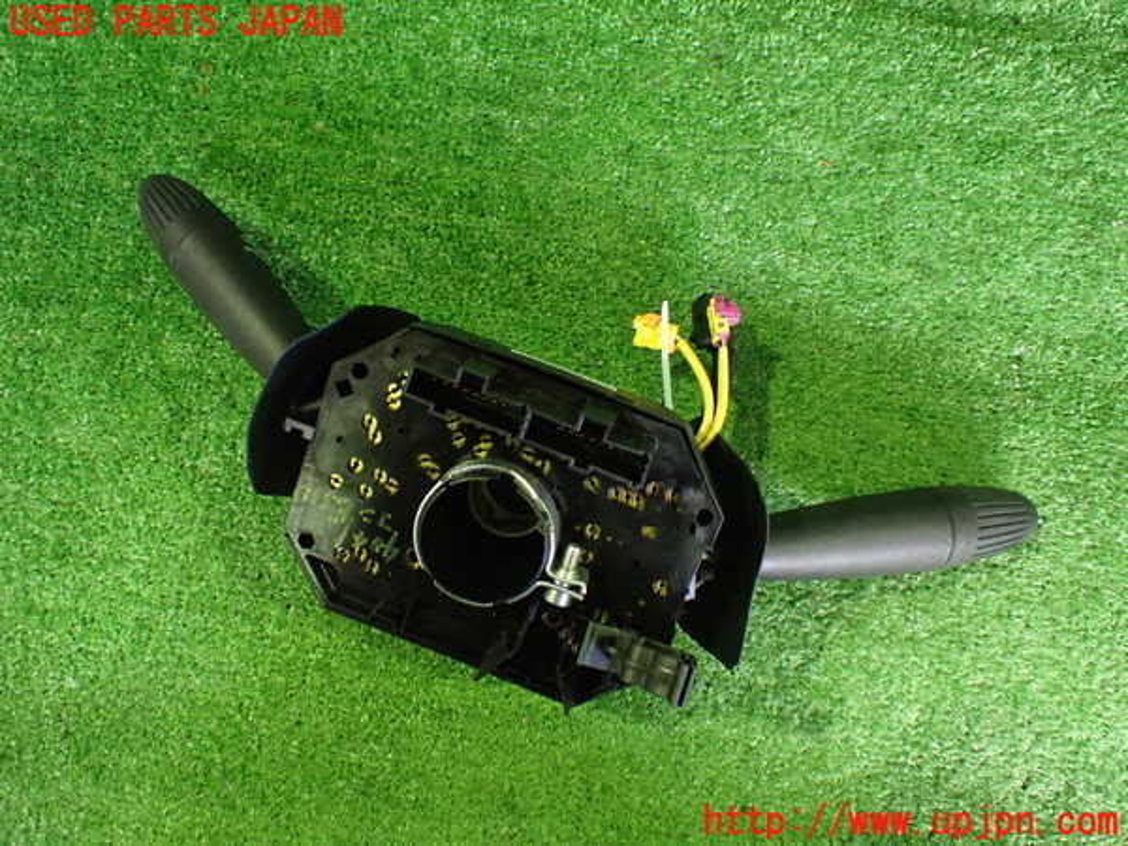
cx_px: 564
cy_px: 423
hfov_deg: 60.0
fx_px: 978
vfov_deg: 46.8
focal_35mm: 30
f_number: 2.3
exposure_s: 1/30
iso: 800
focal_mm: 5.4
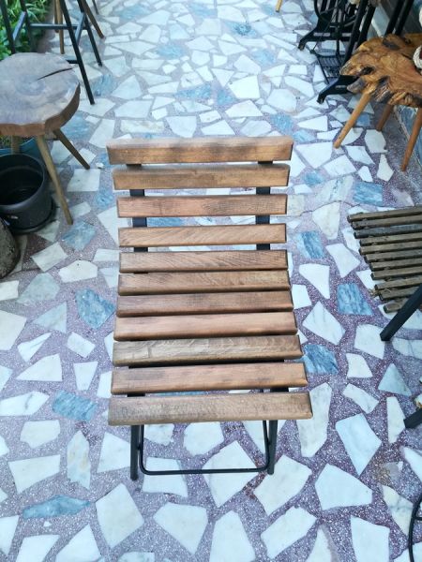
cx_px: 211
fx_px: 423
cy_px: 281
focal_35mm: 26
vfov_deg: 67.3
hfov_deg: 53.1
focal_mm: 3.83
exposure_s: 1/100
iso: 80
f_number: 2.2
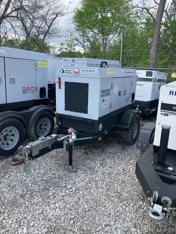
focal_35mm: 28
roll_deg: -2.3
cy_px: 117
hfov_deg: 49.8
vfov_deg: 63.4
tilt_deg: -13.0
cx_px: 88
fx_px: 190
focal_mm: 3.99
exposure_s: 1/684
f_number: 1.8
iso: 32
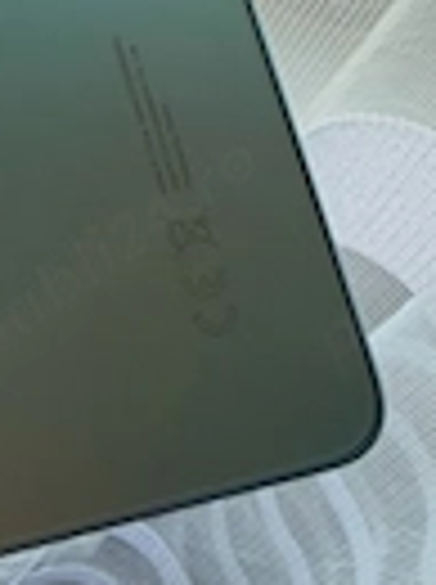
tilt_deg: -48.5
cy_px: -45
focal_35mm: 74
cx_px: -148
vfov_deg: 24.7
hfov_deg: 18.3
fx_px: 1247
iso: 50
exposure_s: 1/121
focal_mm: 2.22
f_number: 2.2
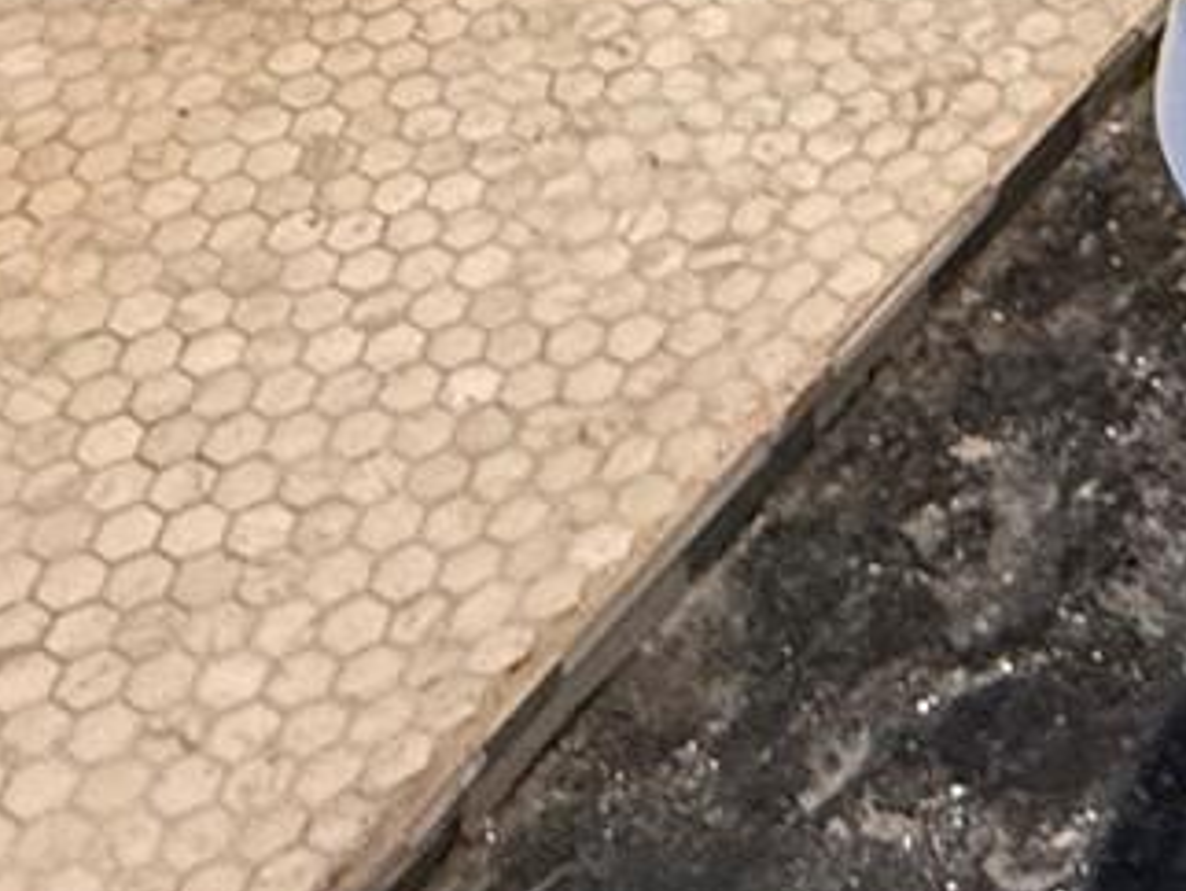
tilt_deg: -6.8
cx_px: 1517
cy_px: -1705
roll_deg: -1.4
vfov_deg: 11.2
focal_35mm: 89
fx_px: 3052
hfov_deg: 20.2
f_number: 2.2
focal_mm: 2.22
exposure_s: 1/120
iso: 500
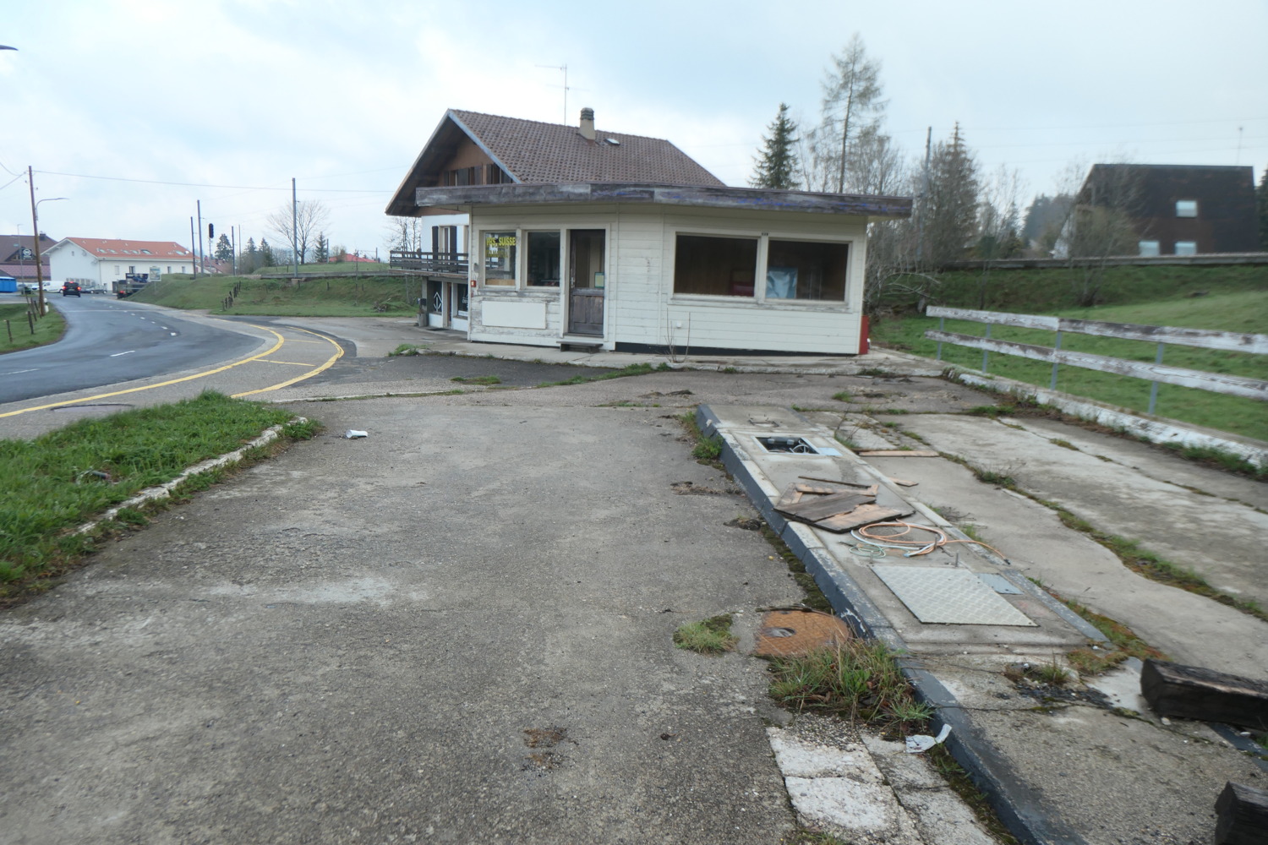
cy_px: 422
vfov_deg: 53.1
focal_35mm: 24
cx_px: 634
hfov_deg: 73.7
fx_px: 845
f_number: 3.3
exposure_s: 1/640
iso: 200
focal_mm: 8.8
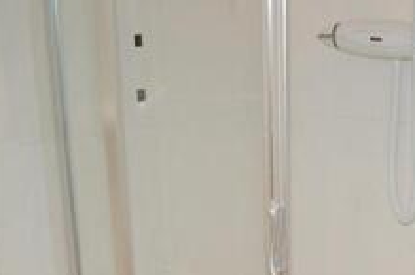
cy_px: 398
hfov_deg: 23.2
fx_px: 932
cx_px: 489
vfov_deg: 15.6
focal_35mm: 81
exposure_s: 1/60
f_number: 3.5
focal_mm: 18
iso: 400
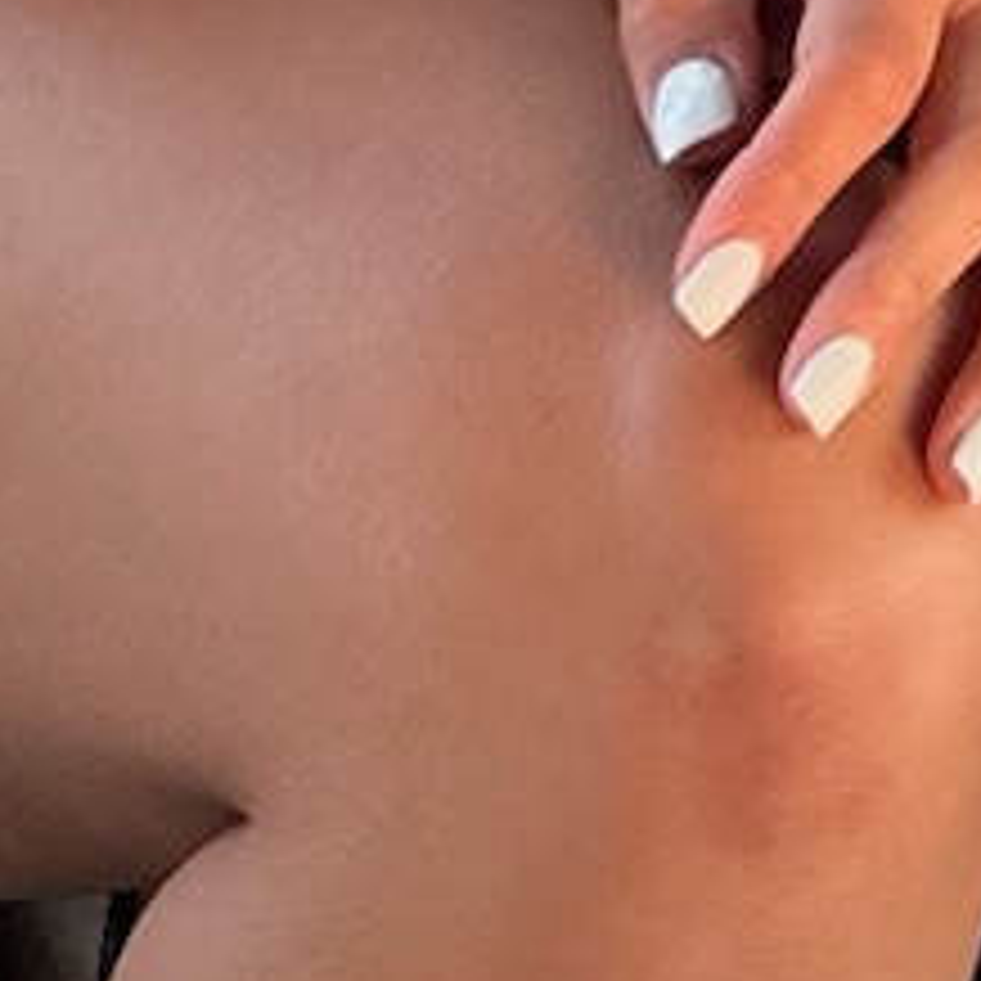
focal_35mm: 199
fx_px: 6380
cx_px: 2182
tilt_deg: -18.5
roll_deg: -2.1
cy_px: -1512
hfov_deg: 8.2
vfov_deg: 8.0
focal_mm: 6.86
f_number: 1.78
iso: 320
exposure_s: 1/60
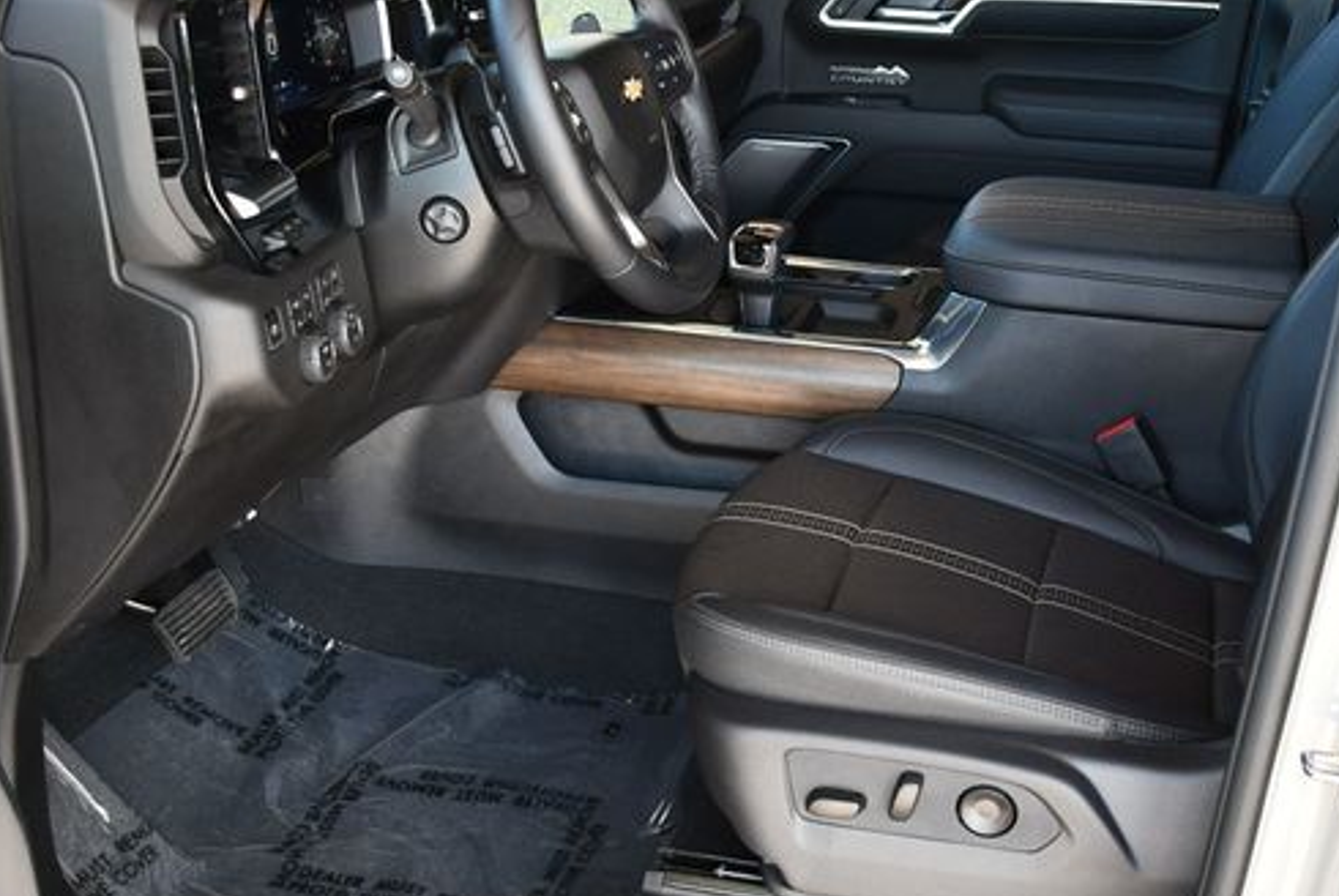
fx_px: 1750
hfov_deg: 41.7
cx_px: 806
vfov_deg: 28.7
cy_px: 407
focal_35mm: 47
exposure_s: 1/250
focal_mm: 18
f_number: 3.5
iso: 640
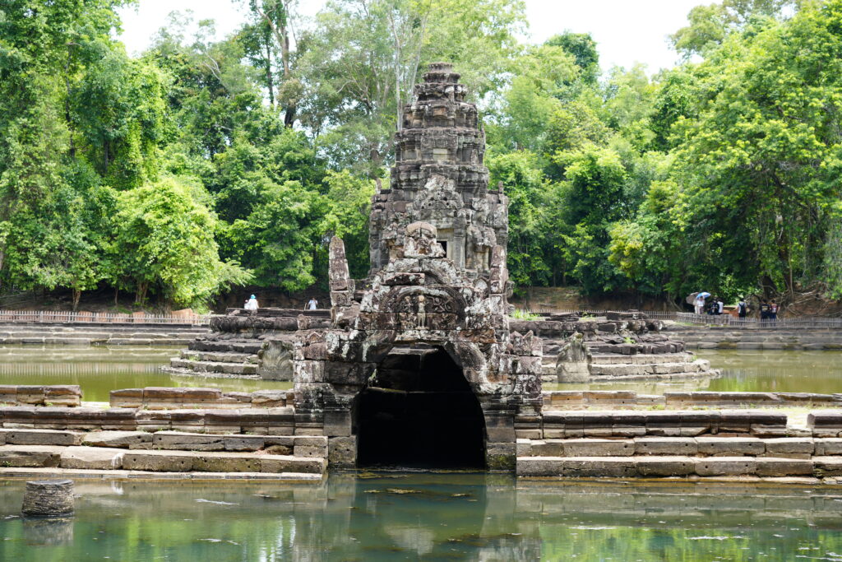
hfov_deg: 26.0
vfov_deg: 17.5
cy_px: 281
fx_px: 1824
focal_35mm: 78
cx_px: 421
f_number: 5.6
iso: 100
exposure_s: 1/100
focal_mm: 78
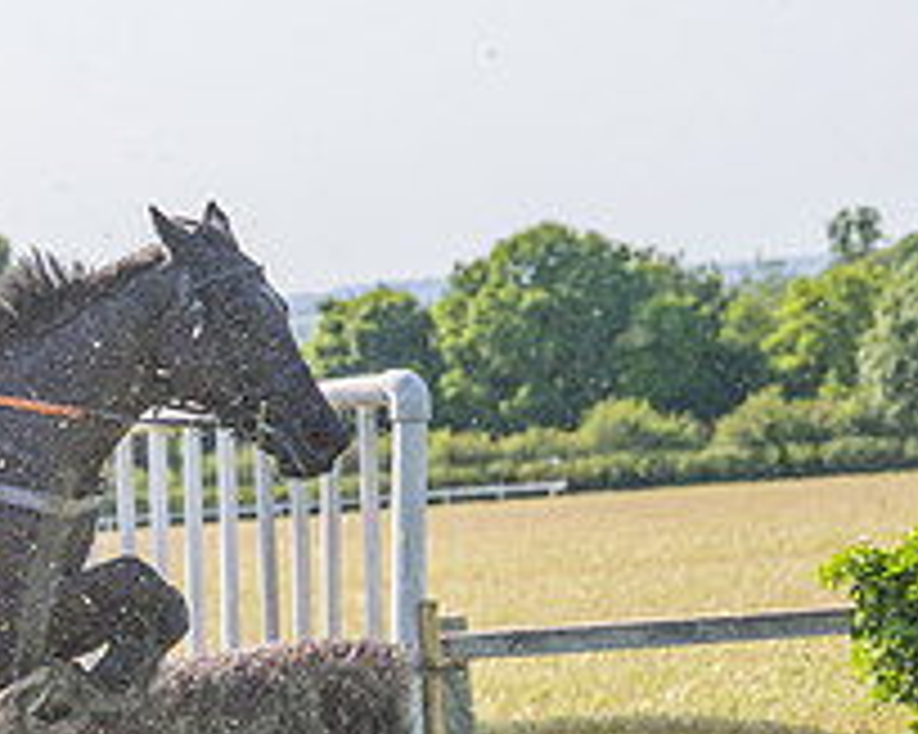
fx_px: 5920
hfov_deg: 8.7
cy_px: 526
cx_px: -277
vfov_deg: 7.1
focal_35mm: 218
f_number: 4
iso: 200
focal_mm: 70
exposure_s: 1/1600
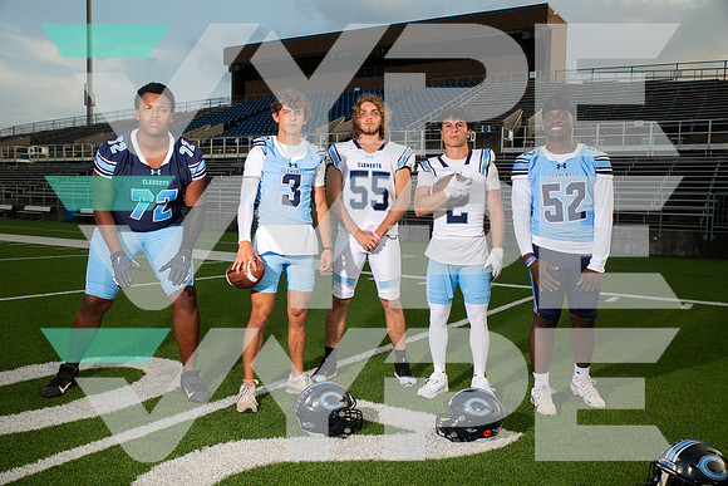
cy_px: 243
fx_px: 688
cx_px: 364
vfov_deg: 38.9
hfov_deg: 55.8
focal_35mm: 34
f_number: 7.1
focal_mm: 34
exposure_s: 1/320
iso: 160
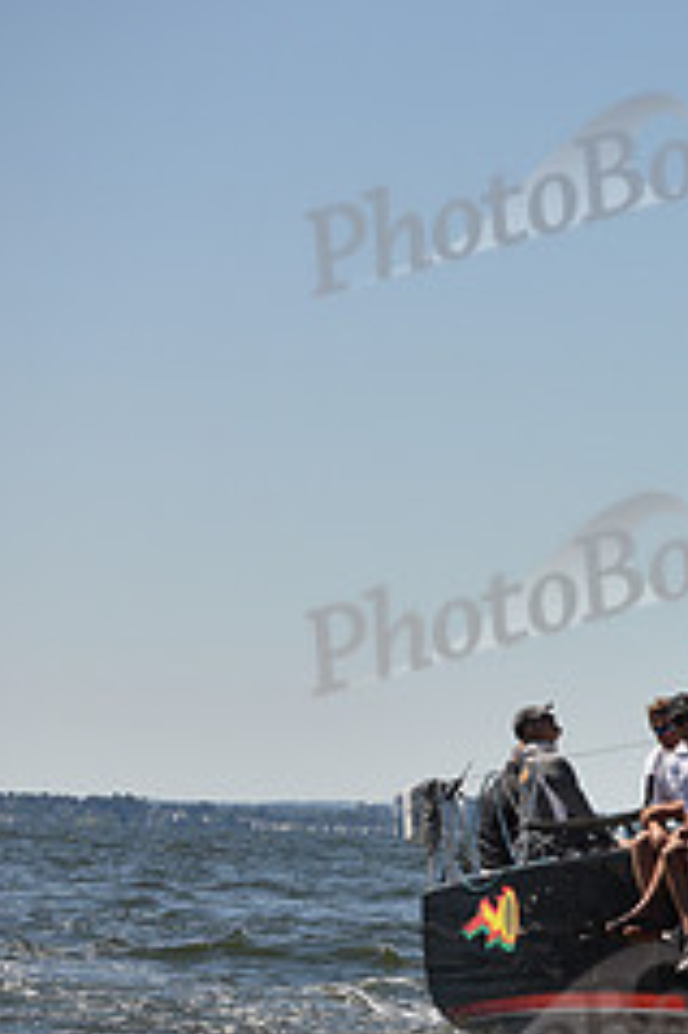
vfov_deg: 11.3
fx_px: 5224
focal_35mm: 182
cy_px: 746
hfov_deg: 7.4
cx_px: 1142
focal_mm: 75
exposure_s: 1/1600
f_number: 4.5
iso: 250
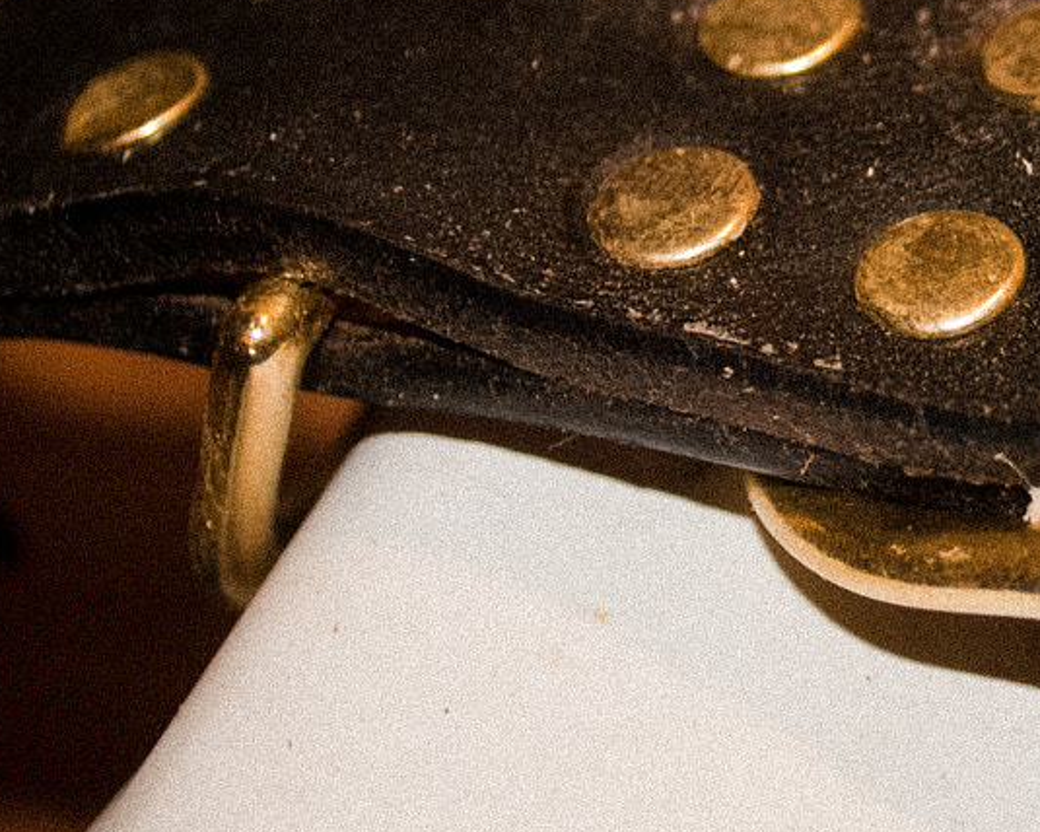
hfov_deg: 13.9
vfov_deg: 11.4
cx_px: 1184
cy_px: 172
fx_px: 4155
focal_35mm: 135
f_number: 4.8
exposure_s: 1/50
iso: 400
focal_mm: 32
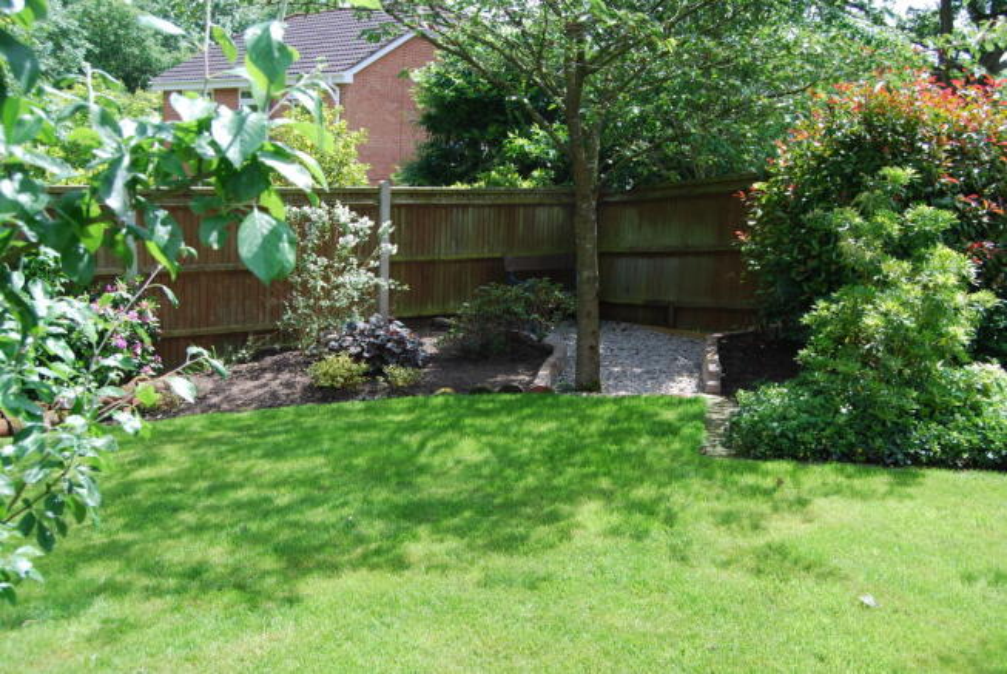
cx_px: 504
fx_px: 924
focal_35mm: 33
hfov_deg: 57.2
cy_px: 337
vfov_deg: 40.1
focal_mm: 22
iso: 100
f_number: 5.6
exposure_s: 1/125
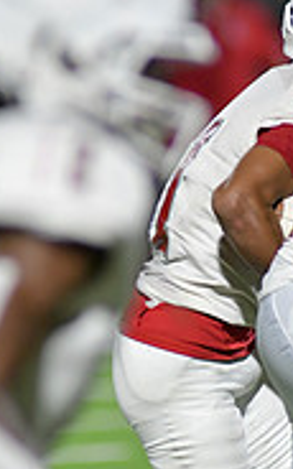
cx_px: 214
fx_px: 12291
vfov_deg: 2.2
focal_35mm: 962
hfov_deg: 1.4
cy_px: 340
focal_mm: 300
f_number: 3.2
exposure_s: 1/1250
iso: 5000
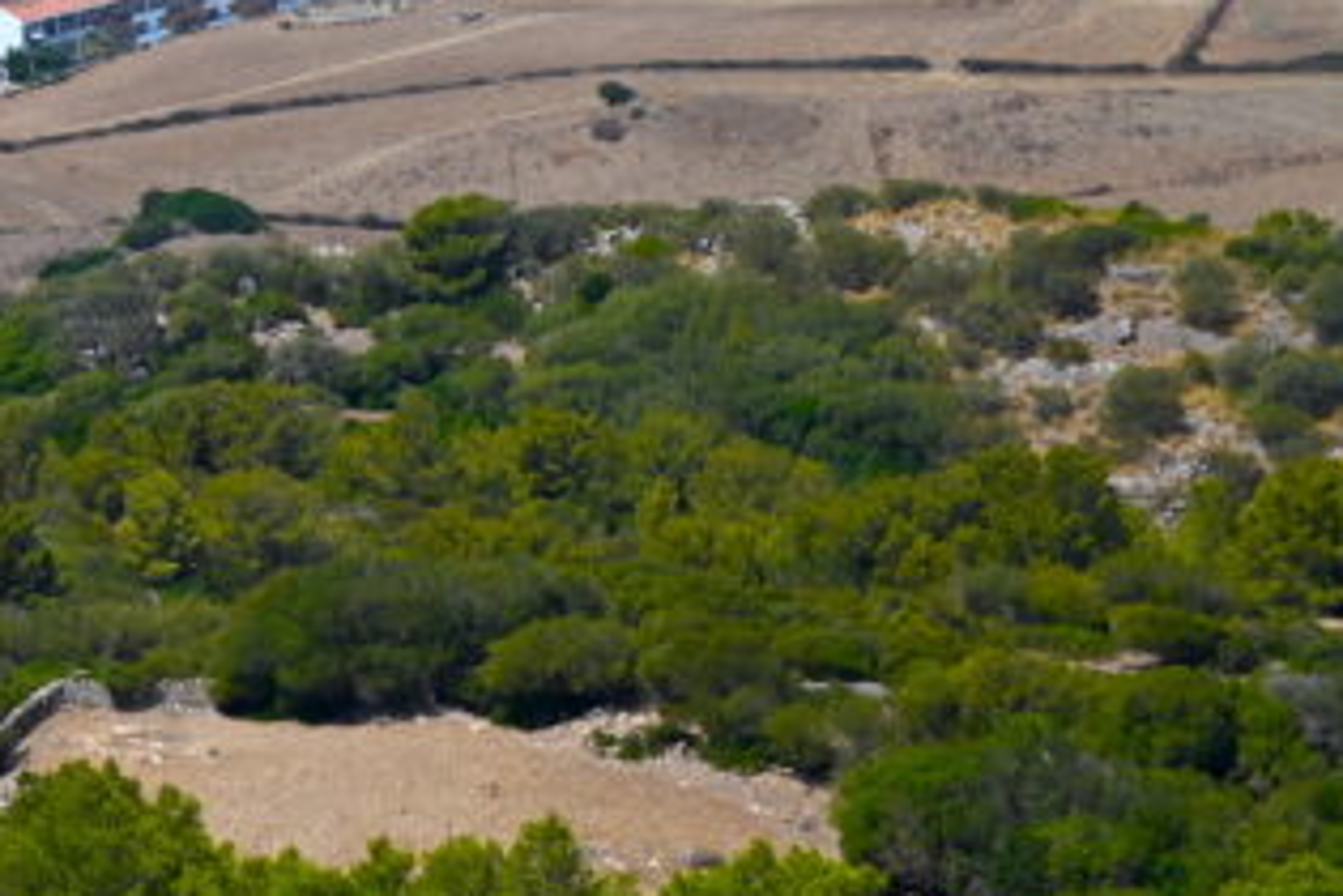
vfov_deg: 4.4
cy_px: -119
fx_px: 11527
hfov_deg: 6.6
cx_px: -657
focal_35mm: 309
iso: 100
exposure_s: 1/500
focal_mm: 95
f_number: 10
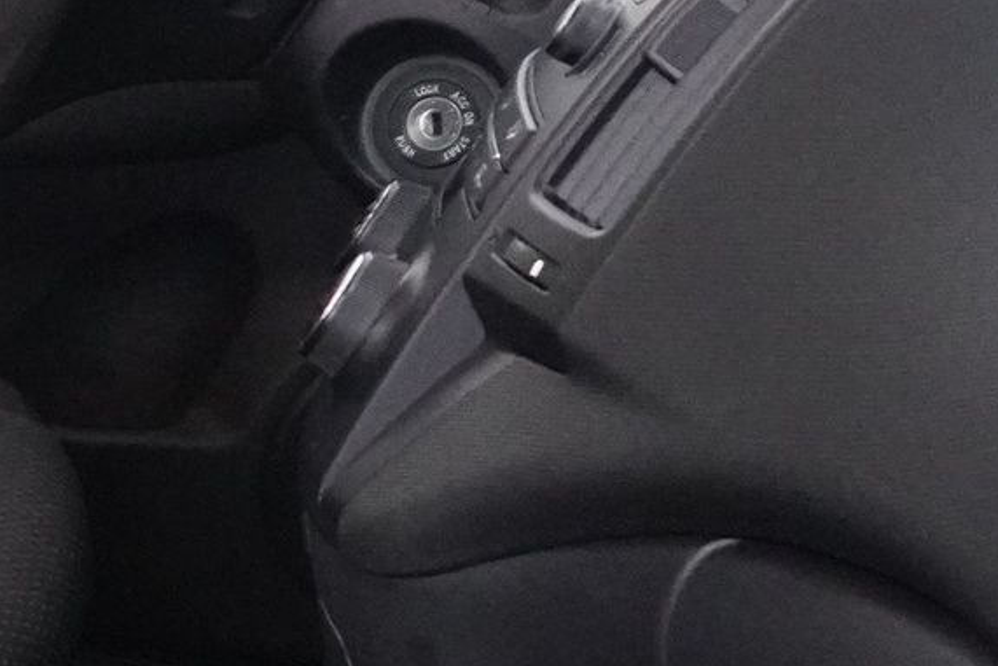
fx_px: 2911
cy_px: 350
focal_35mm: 105
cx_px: -1019
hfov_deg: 15.4
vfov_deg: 13.0
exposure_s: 1/60
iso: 6400
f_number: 3.5
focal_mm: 16
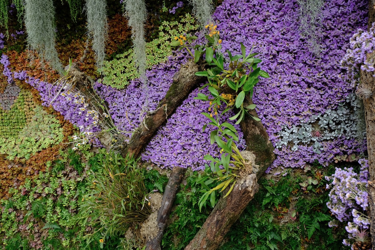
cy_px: 125
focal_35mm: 32
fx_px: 333
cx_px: 188
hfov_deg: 58.7
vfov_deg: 41.1
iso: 200
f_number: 3.2
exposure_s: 1/180
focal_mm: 21.4
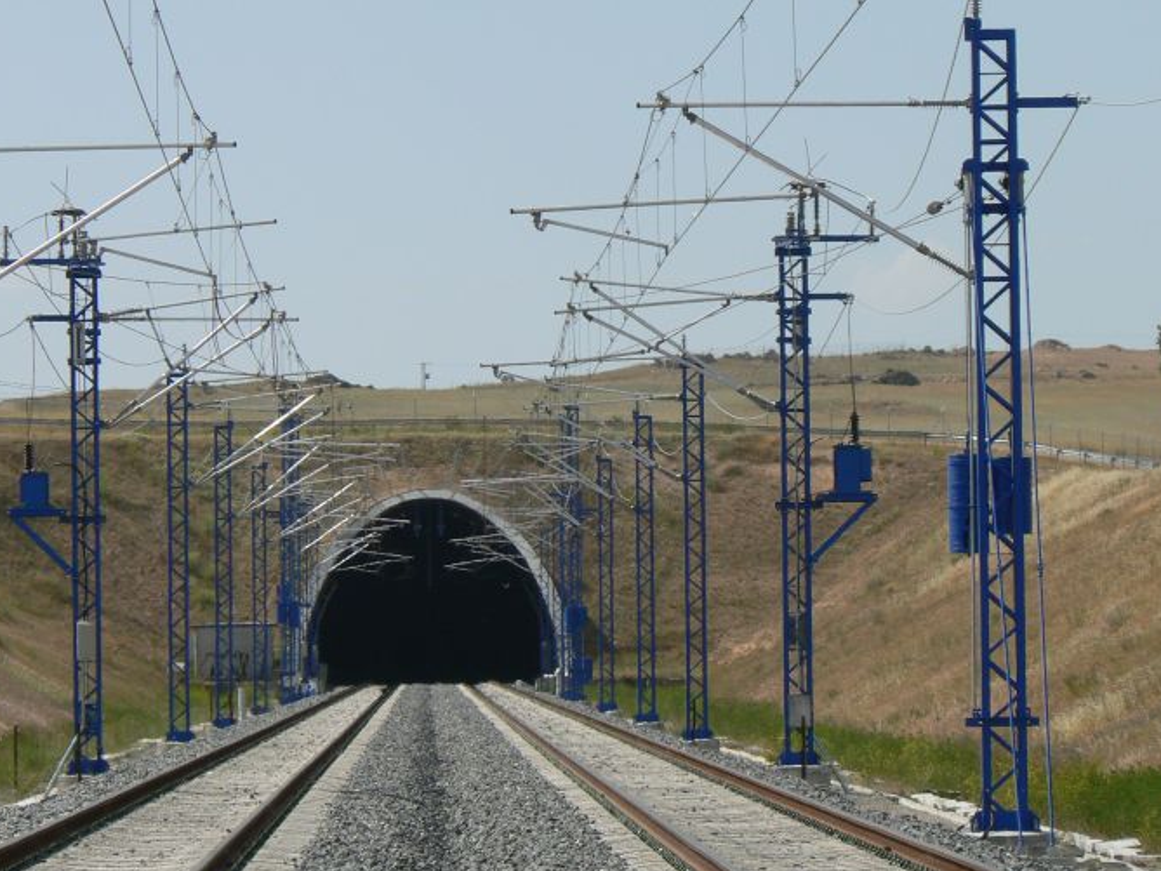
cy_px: 407
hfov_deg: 6.7
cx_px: 509
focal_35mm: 297
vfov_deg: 5.0
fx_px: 9961
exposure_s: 1/500
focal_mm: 41.3
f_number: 8
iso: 80
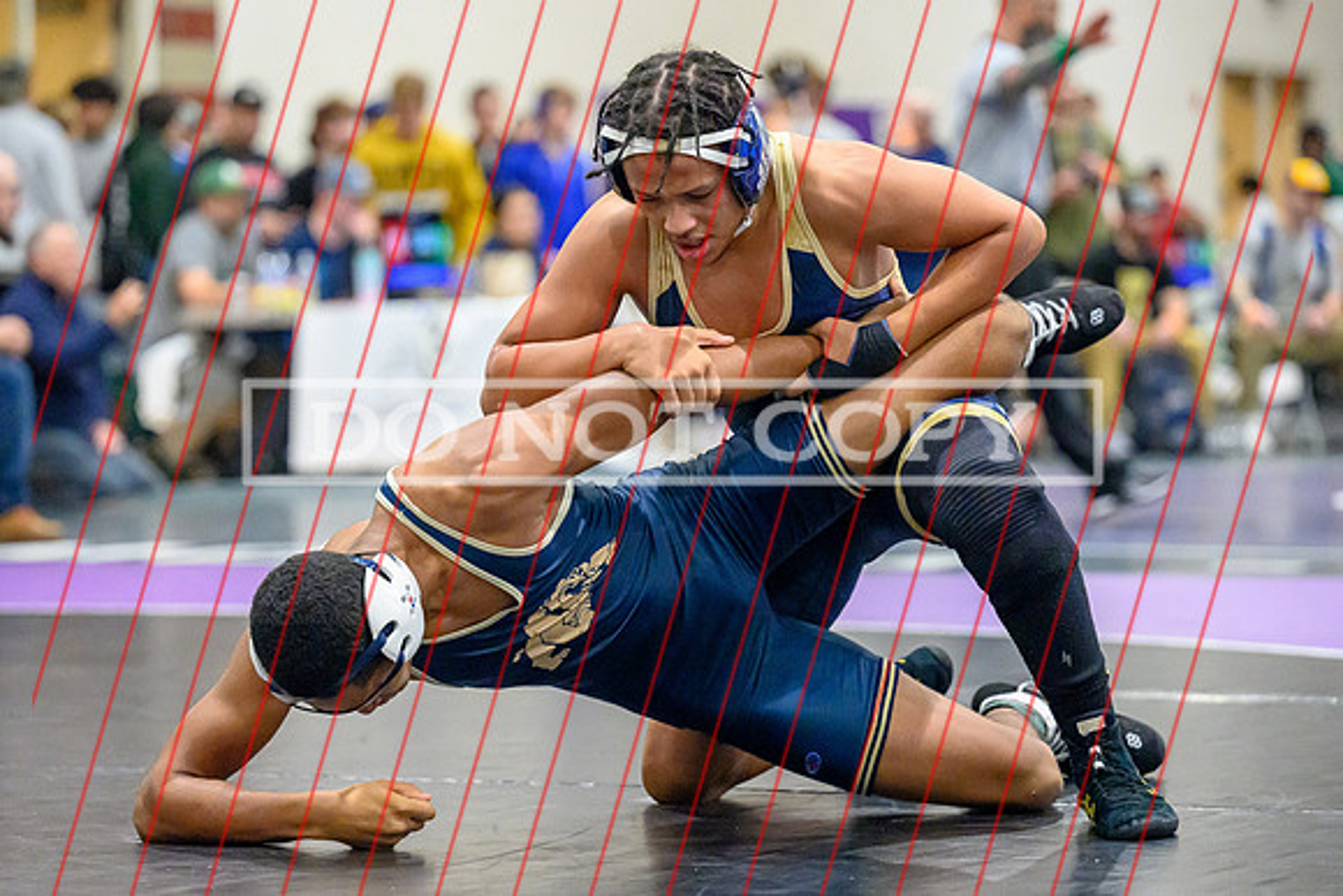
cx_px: 635
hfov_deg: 14.2
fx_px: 5402
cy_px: 493
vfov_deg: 9.5
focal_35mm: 145
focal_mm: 120
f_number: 2.8
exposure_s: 1/800
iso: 16000
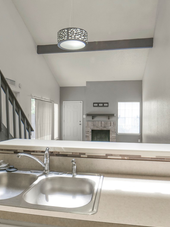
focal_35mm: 28
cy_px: 123
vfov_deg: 63.3
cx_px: 79
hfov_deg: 49.7
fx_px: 183
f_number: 11
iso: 500
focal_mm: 14
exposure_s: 1/25
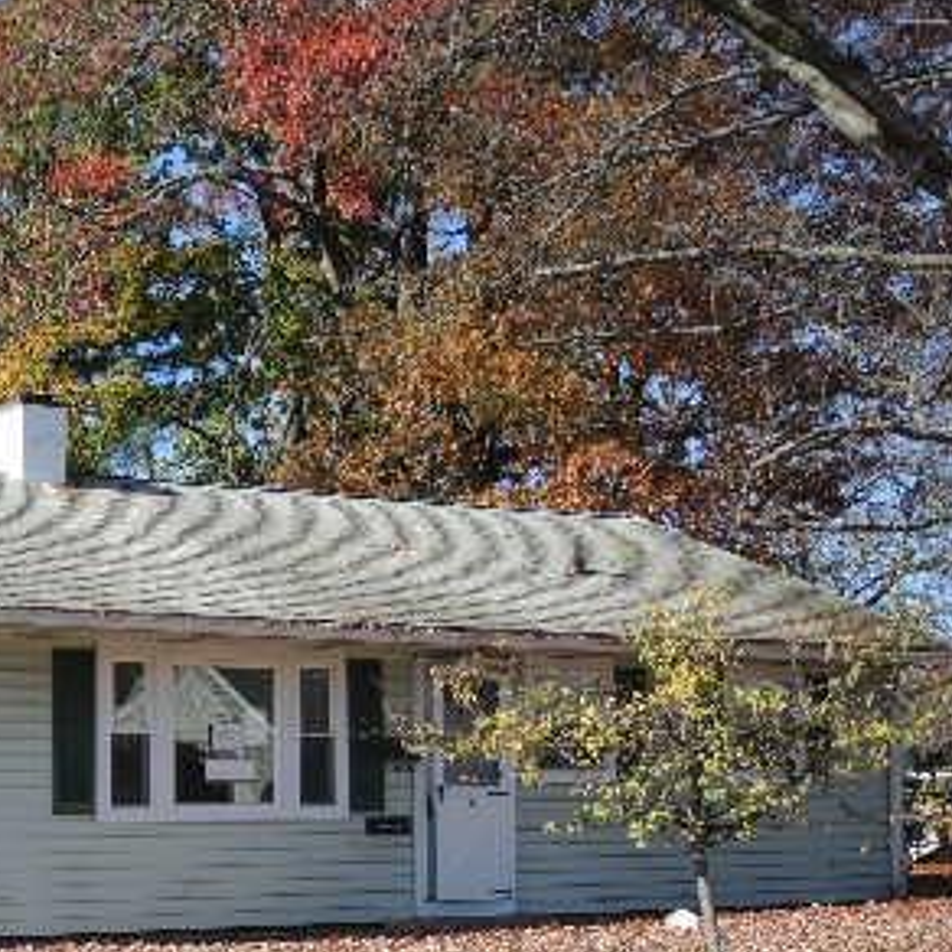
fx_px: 1991
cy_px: 717
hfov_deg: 26.2
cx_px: 130
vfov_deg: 26.5
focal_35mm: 64
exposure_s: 1/1250
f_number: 2.2
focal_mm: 7
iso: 80
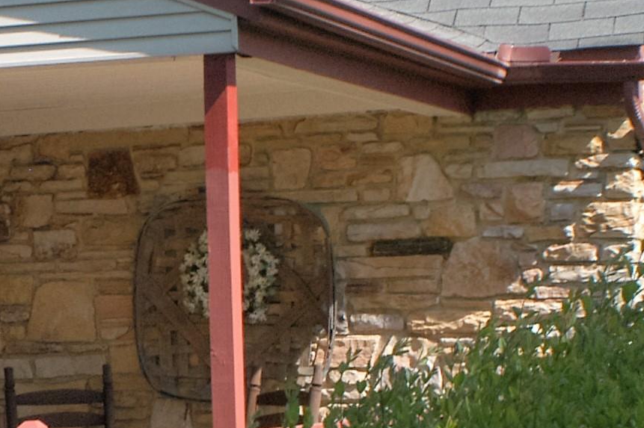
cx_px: -222
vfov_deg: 7.5
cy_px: 335
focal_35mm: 183
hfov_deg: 11.0
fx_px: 3267
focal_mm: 35
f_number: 9
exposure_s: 1/320
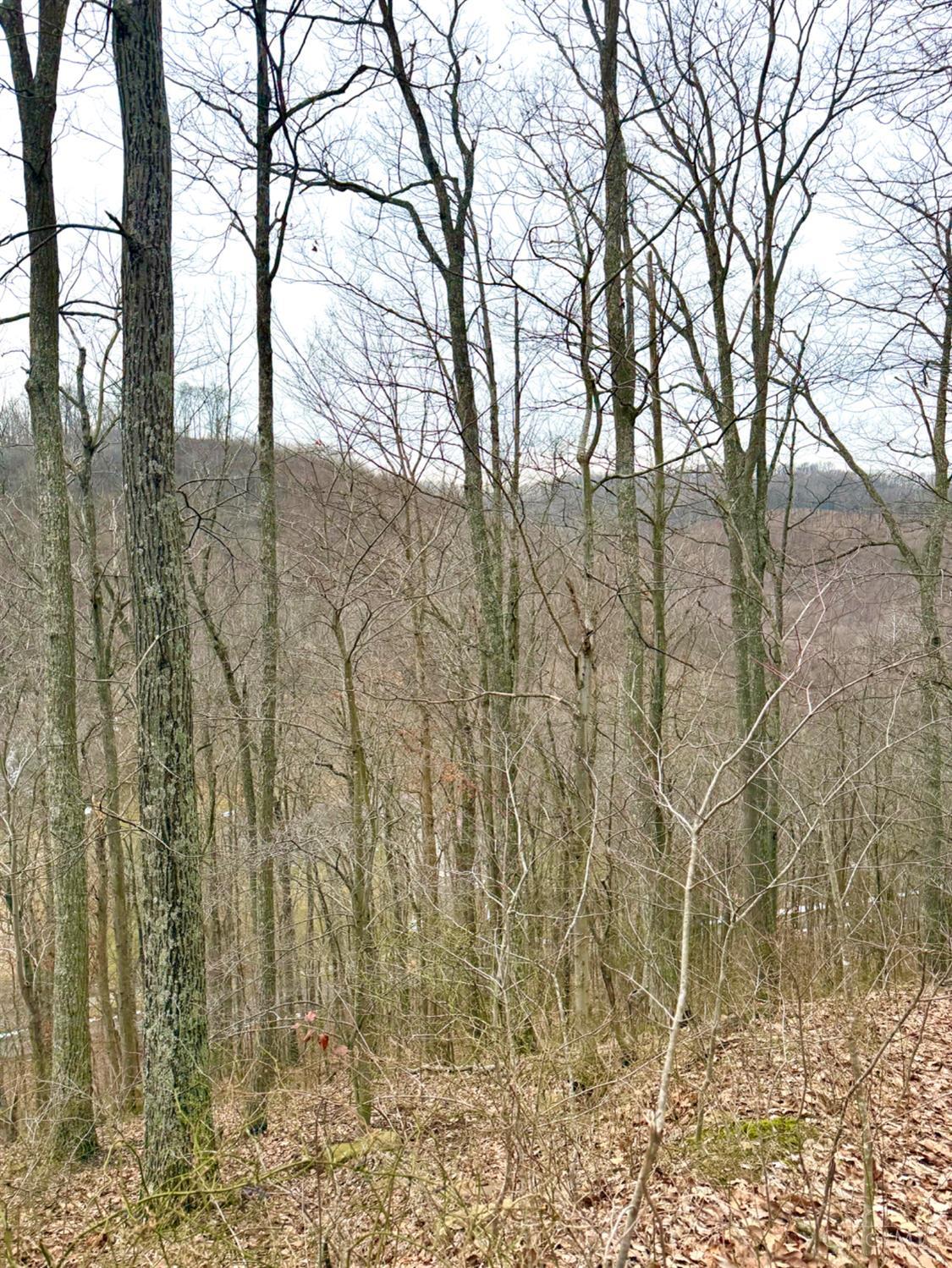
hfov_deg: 56.8
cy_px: 634
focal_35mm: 24
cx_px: 476
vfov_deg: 71.6
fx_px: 880
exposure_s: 1/121
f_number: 1.78
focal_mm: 6.76
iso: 160
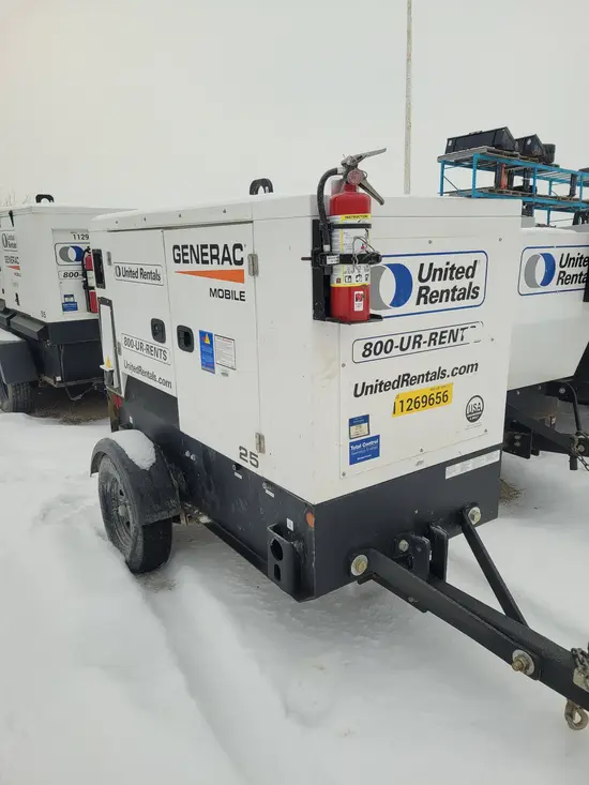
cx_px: 294
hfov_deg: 53.1
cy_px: 392
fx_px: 590
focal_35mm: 26
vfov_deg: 67.3
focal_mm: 5.4
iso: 40
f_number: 1.8
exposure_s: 1/461
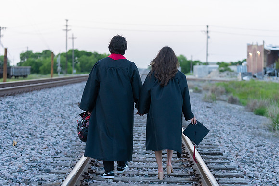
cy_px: 93
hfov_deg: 24.3
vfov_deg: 16.3
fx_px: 649
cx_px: 140
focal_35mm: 84
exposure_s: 1/320
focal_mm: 80
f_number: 2.8
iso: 1600
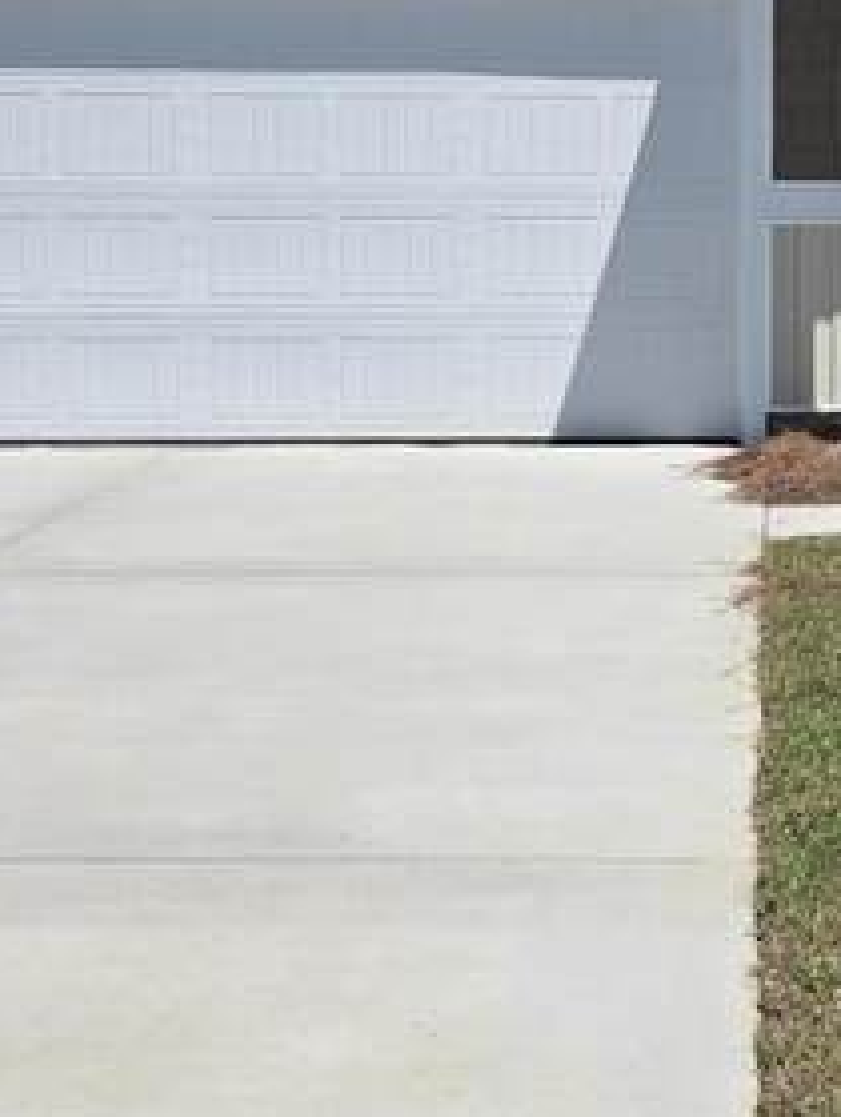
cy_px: 300
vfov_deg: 24.5
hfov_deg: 18.3
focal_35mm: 79
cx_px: 821
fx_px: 2553
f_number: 1.8
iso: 25
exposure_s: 1/3009
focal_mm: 5.4
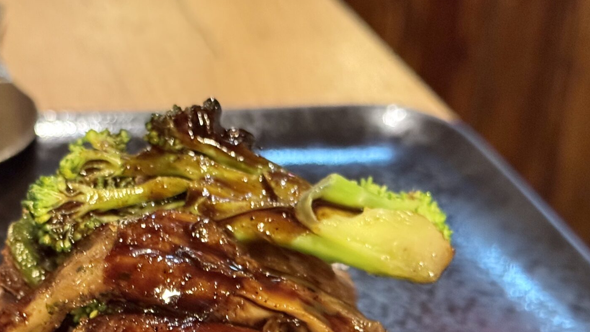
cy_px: 376
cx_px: 162
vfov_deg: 12.5
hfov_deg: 22.3
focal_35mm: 95
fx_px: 1486
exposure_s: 1/25
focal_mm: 6.76
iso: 800
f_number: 1.78
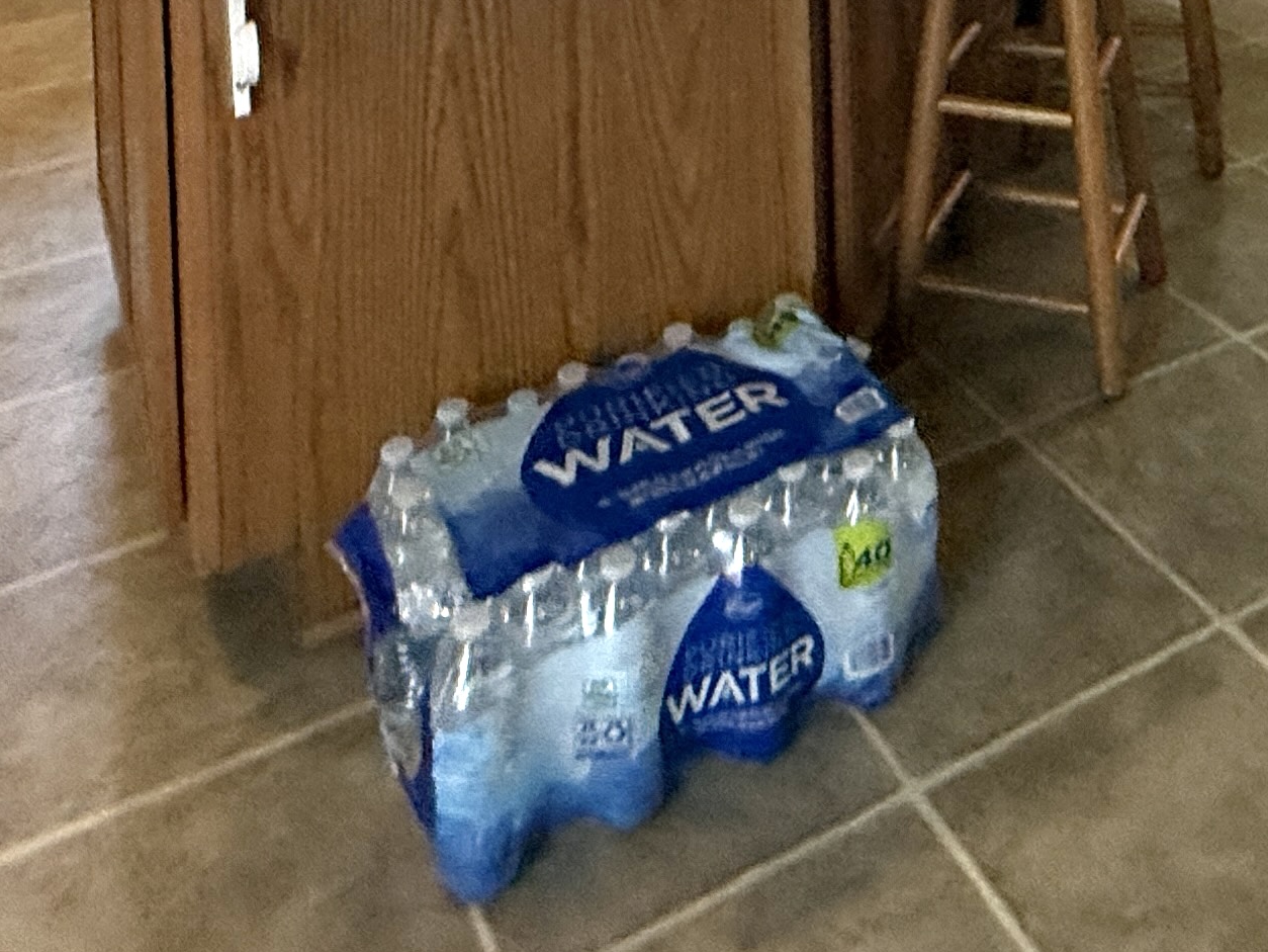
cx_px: 936
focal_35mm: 45
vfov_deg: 23.9
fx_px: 1649
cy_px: -550
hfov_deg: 41.0
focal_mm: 2.22
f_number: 2.2
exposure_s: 1/120
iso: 320
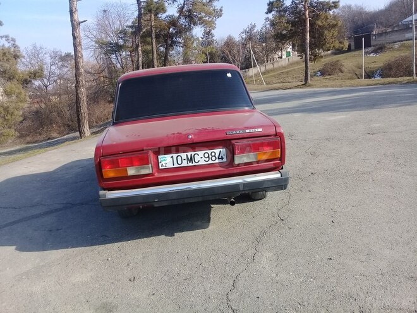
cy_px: 156
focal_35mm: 31
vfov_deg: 45.4
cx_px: 208
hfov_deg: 58.4
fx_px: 373
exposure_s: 1/711
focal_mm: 3.3
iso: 50
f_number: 2.2
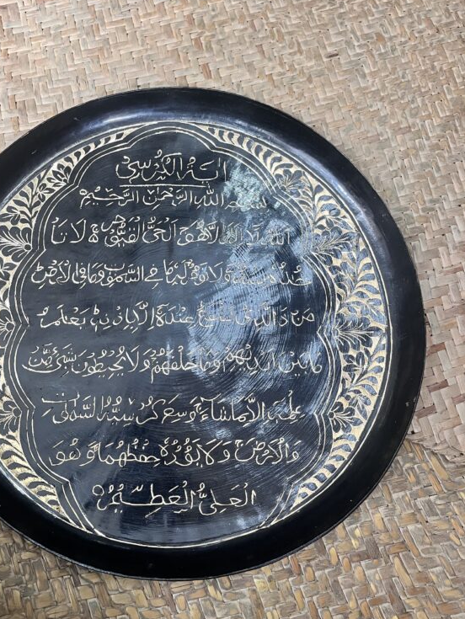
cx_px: 174
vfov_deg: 55.2
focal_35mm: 33
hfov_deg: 42.7
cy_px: 272
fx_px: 591
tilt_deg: -69.4
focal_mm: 5.1
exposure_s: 1/60
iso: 160
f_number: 1.6
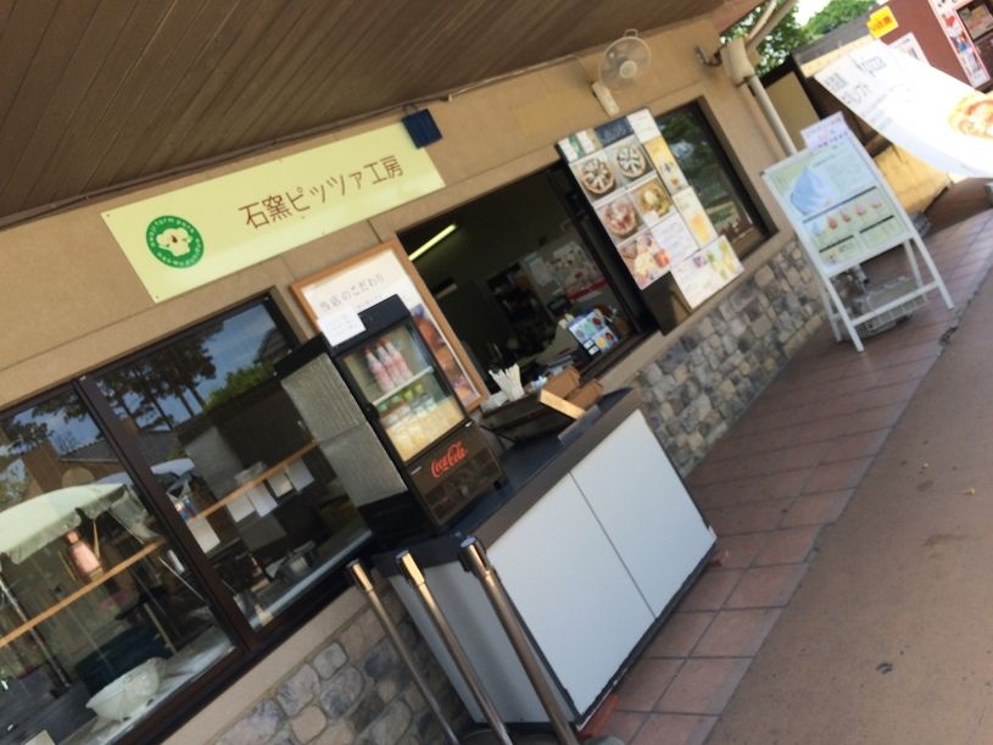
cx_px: 496
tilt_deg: -6.5
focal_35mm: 29
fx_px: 832
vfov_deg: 48.2
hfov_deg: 61.7
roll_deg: +32.3
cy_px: 372
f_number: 2.2
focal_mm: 4.15
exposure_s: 1/554
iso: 32
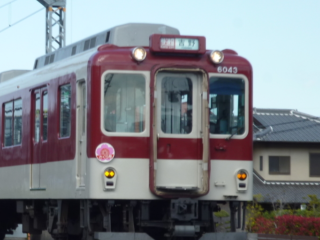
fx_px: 1415
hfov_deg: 12.8
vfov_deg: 9.7
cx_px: 67
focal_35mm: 153
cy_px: 135
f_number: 5.8
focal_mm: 15.5
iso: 100
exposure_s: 1/160
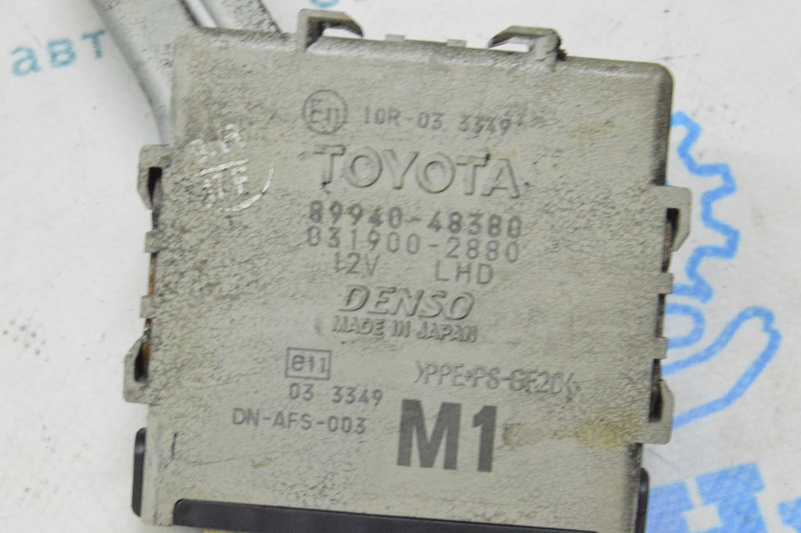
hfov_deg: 24.6
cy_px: 266
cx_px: 400
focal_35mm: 82
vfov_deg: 16.5
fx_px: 1834
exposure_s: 1/15
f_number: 20
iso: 6400
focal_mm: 55
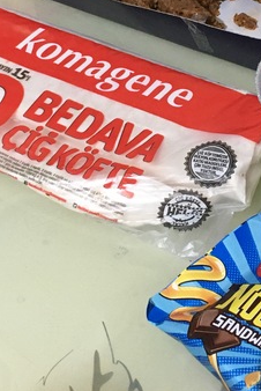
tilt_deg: -46.3
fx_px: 890
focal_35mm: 82
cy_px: 75
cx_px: 193
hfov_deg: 16.6
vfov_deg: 24.3
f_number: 2.2
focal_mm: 4.15
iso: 200
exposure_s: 1/33
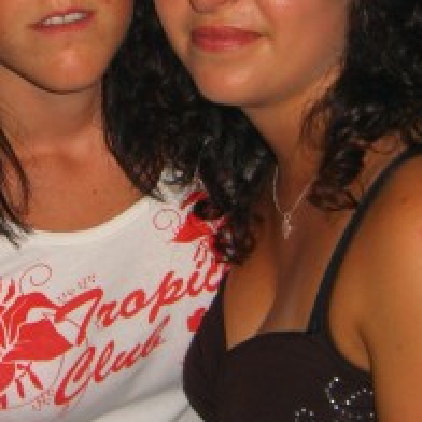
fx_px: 1421
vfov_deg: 16.9
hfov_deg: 16.8
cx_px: 95
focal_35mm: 103
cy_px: 138
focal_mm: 7.9
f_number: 2.8
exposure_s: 1/60
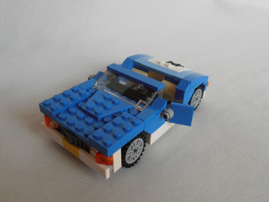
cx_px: 134
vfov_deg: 38.7
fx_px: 288
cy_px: 101
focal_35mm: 37
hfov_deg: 50.1
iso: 80
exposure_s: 1/60
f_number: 3.9
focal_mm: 6.61
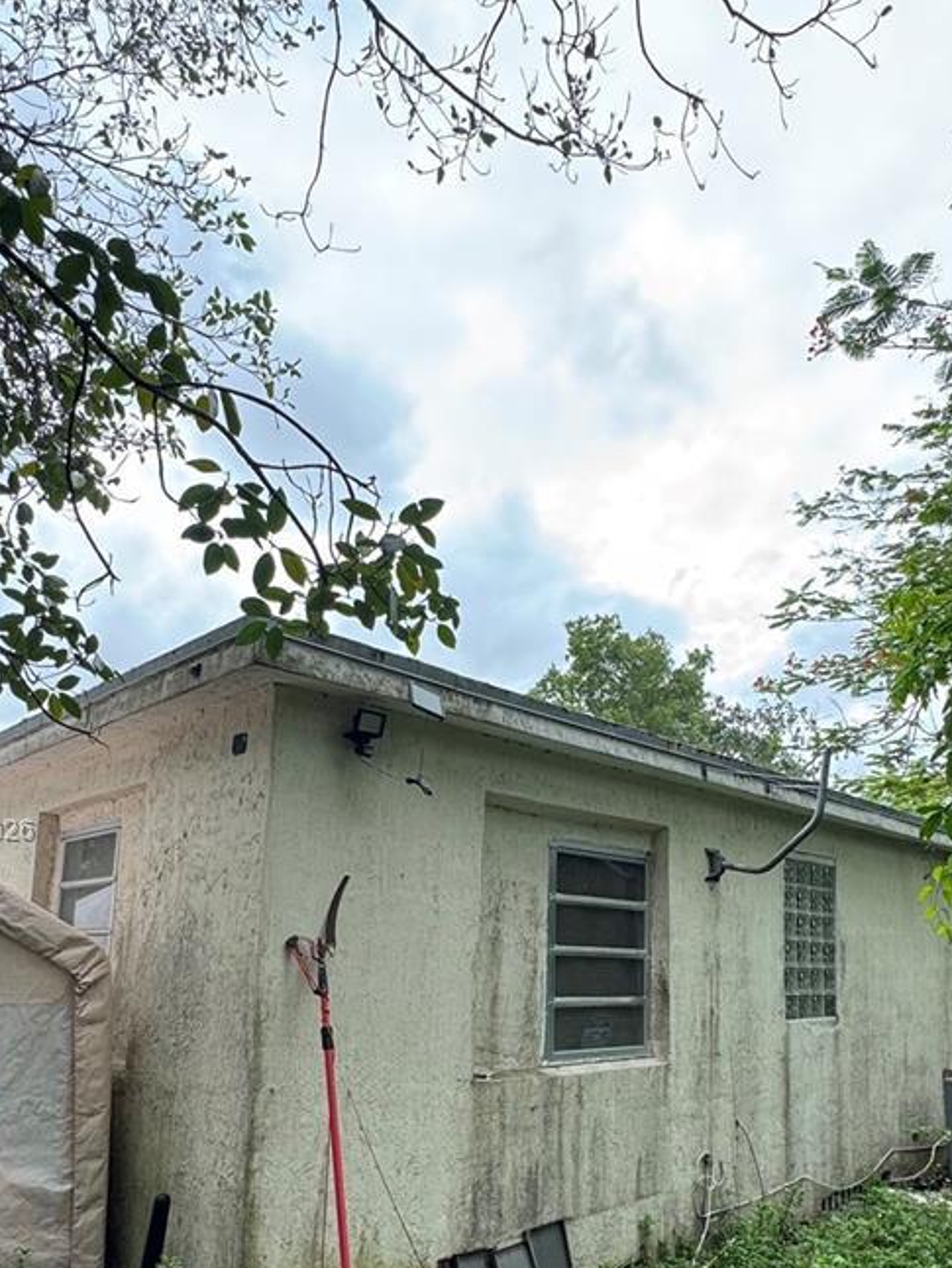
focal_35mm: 26
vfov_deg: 65.7
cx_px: 554
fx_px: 953
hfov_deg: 52.9
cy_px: 832
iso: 40
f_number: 2.2
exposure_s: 1/154
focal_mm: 2.22
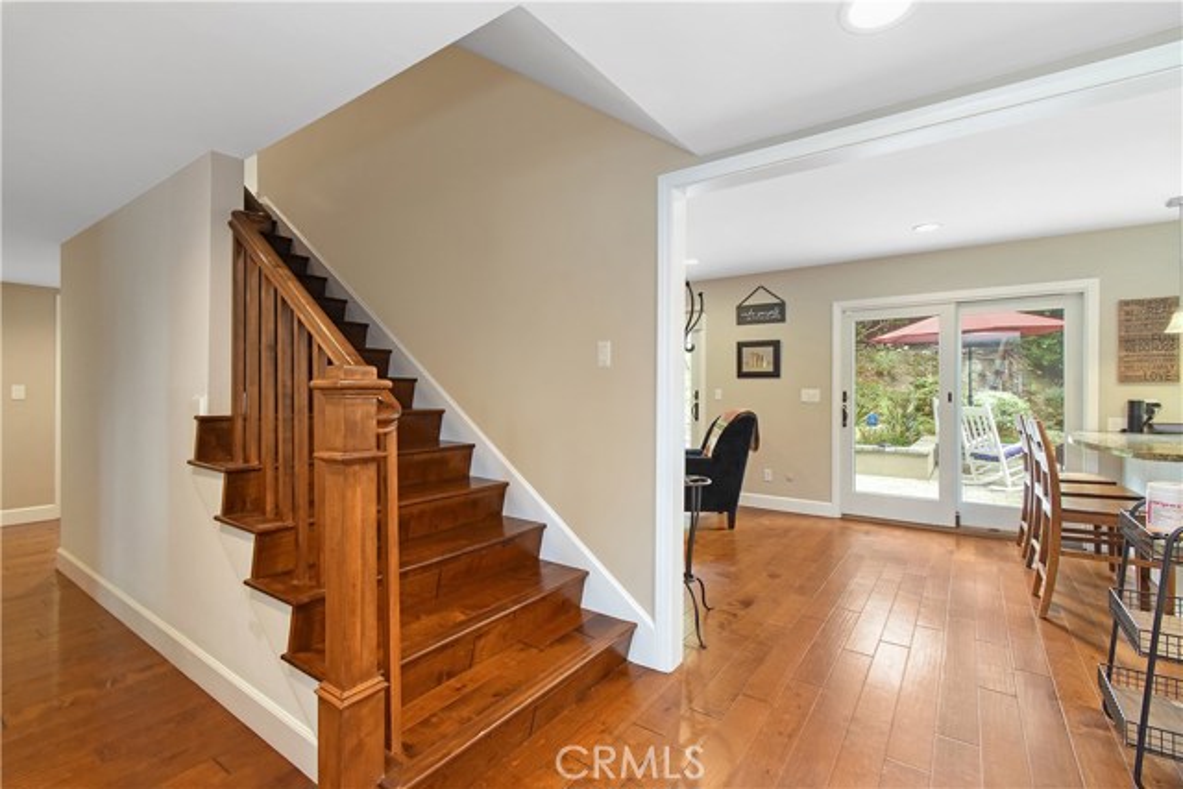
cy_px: 394
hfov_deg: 100.4
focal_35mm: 15
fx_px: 493
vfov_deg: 77.4
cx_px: 592
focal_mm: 10
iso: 1000
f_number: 11
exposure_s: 1/160
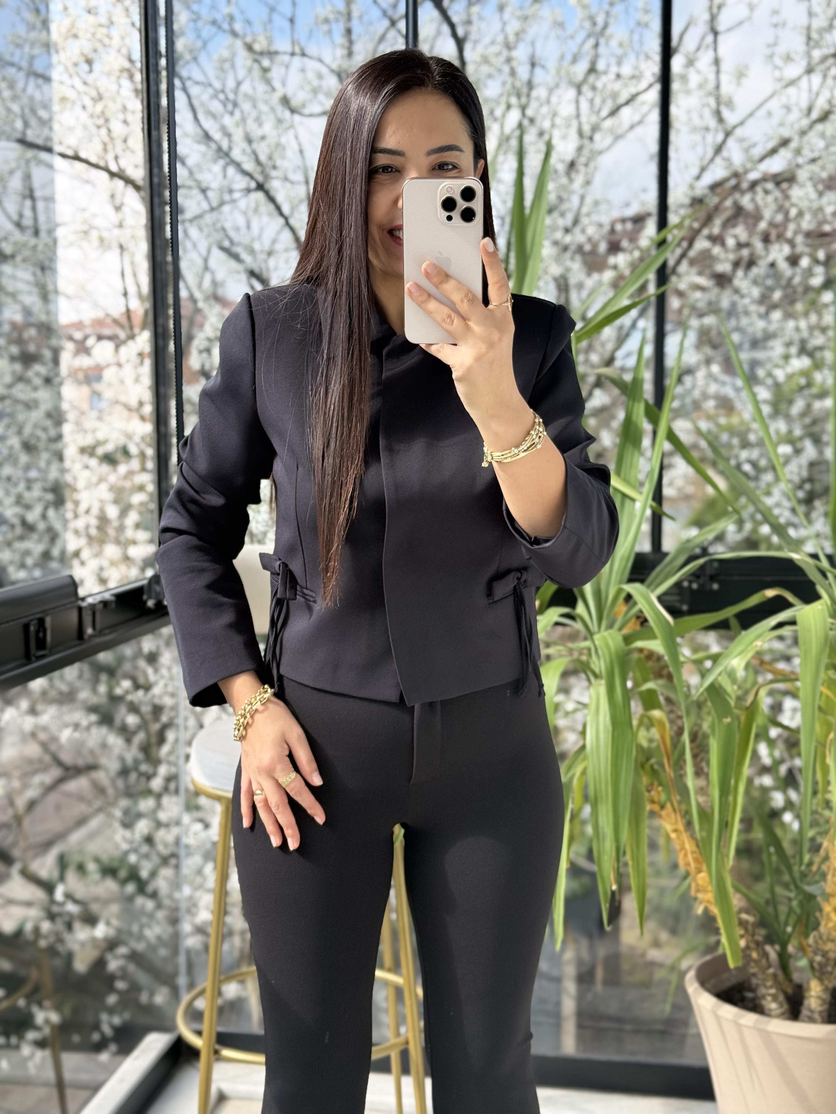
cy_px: 557
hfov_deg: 30.3
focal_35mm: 48
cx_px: 418
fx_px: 1546
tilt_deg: -18.7
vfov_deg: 39.7
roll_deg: +0.3
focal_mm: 6.76
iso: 80
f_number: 1.78
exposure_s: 1/553
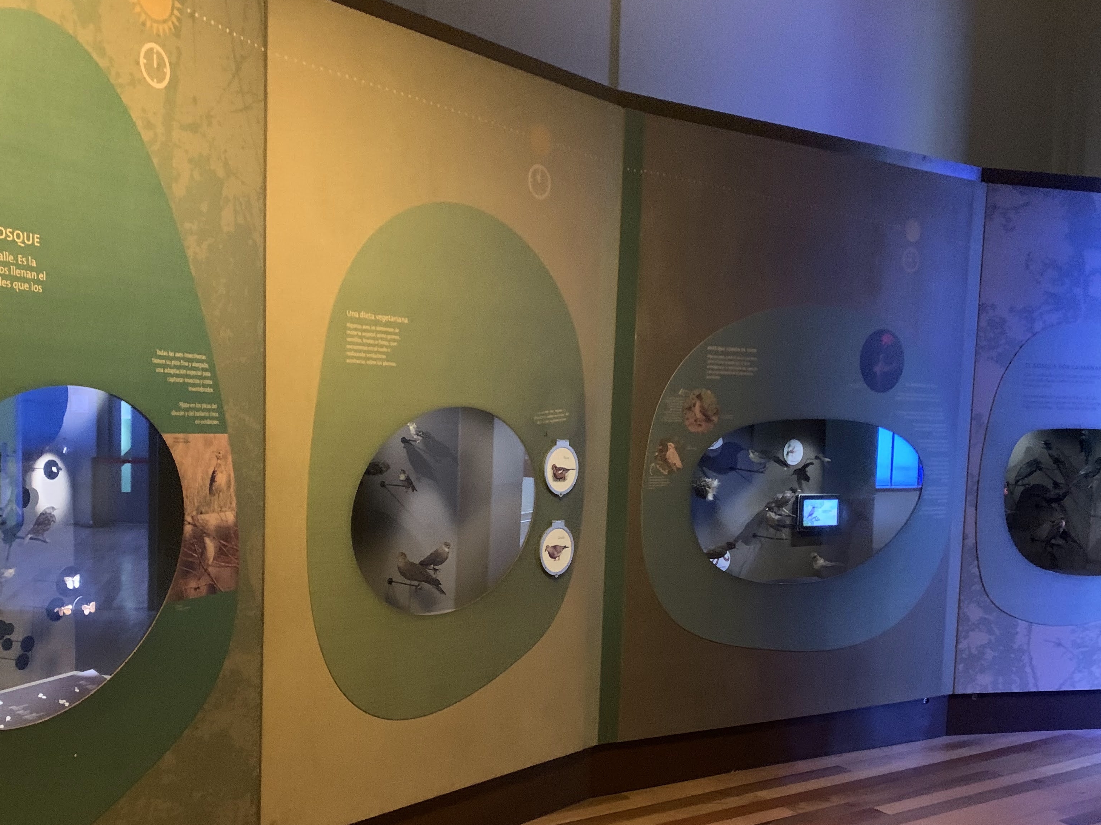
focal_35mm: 34
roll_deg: -0.8
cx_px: 529
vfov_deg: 41.5
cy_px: 519
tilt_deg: -7.9
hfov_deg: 53.9
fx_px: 1081
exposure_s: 1/25
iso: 800
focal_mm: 4.25
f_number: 1.8
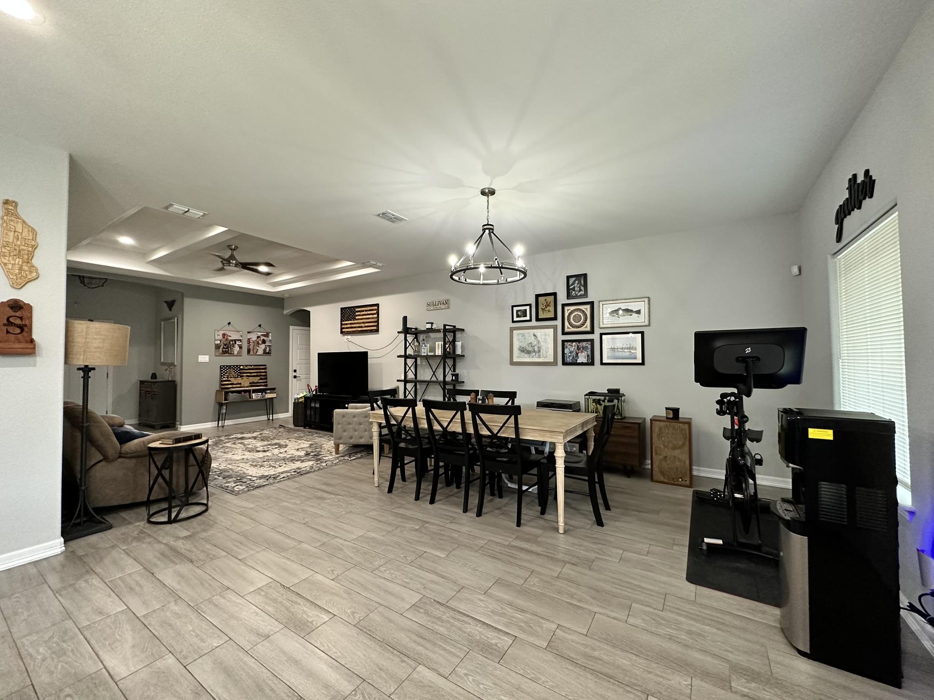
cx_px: 467
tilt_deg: +0.8
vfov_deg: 85.7
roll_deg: +0.7
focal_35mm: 14
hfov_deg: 102.1
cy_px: 350
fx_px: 378
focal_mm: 2.22
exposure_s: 1/60
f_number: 2.2
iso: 320
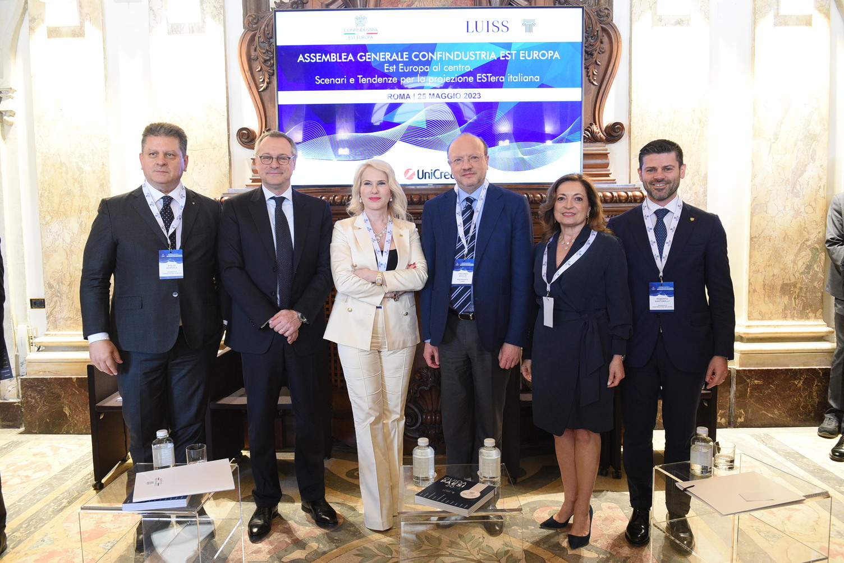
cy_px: 282
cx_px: 422
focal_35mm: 27
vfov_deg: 48.0
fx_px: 633
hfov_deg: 67.4
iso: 4000
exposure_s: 1/200
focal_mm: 27
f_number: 4
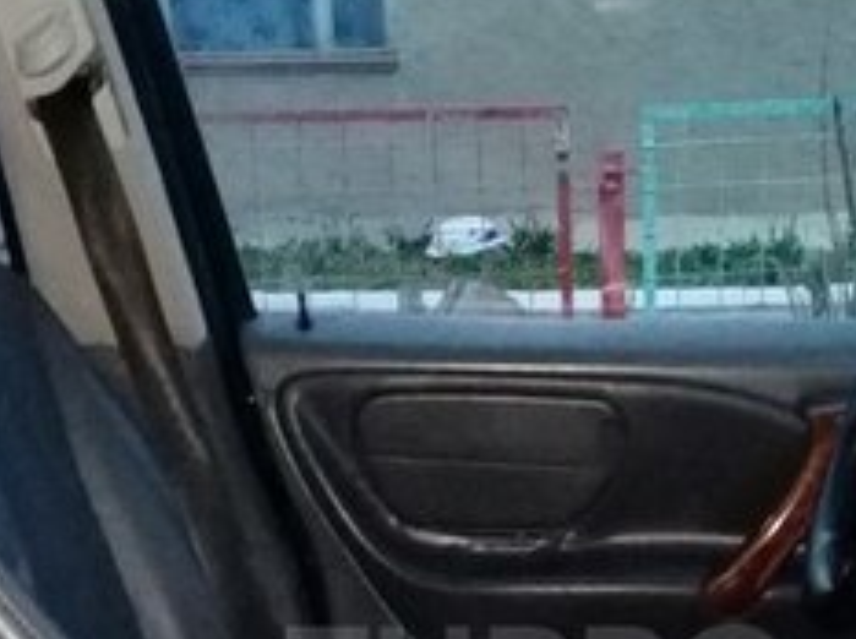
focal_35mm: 88
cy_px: 681
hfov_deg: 22.0
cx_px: 661
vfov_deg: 16.3
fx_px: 2173
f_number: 2.2
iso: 1250
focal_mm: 3.3
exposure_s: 1/17
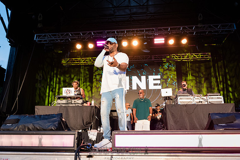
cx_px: 120
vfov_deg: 43.9
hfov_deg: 62.2
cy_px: 80
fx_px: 199
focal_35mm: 30
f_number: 3.5
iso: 3200
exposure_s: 1/400
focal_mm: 29
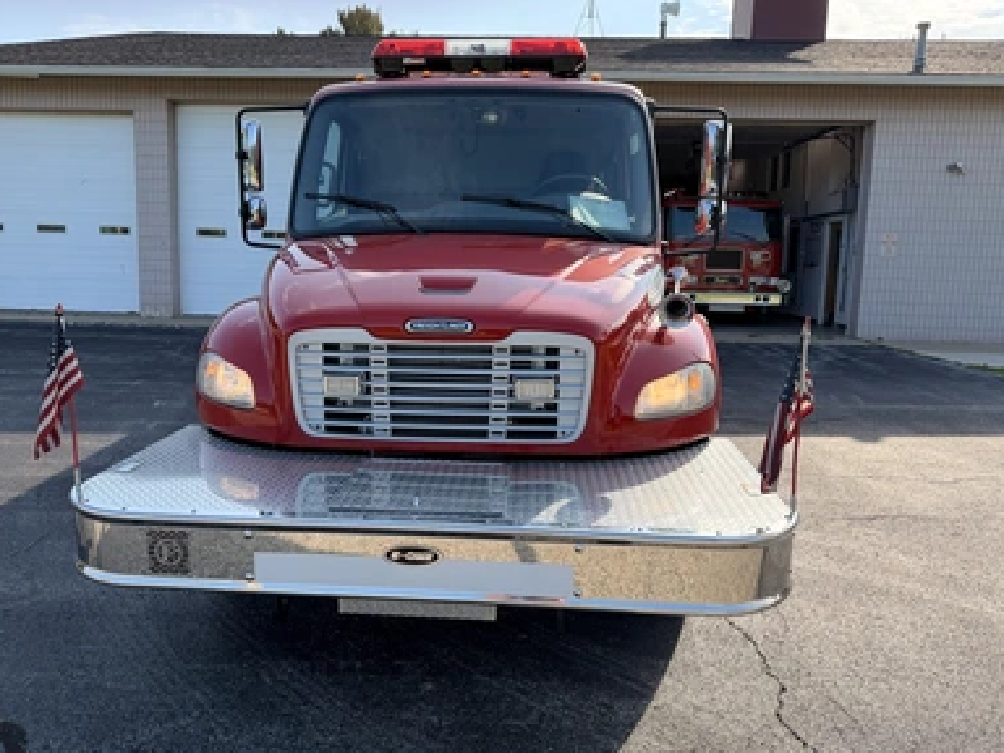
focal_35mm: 25
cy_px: 363
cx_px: 486
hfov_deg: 69.4
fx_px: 725
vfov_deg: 54.9
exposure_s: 1/2525
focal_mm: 6.76
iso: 100
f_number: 1.78
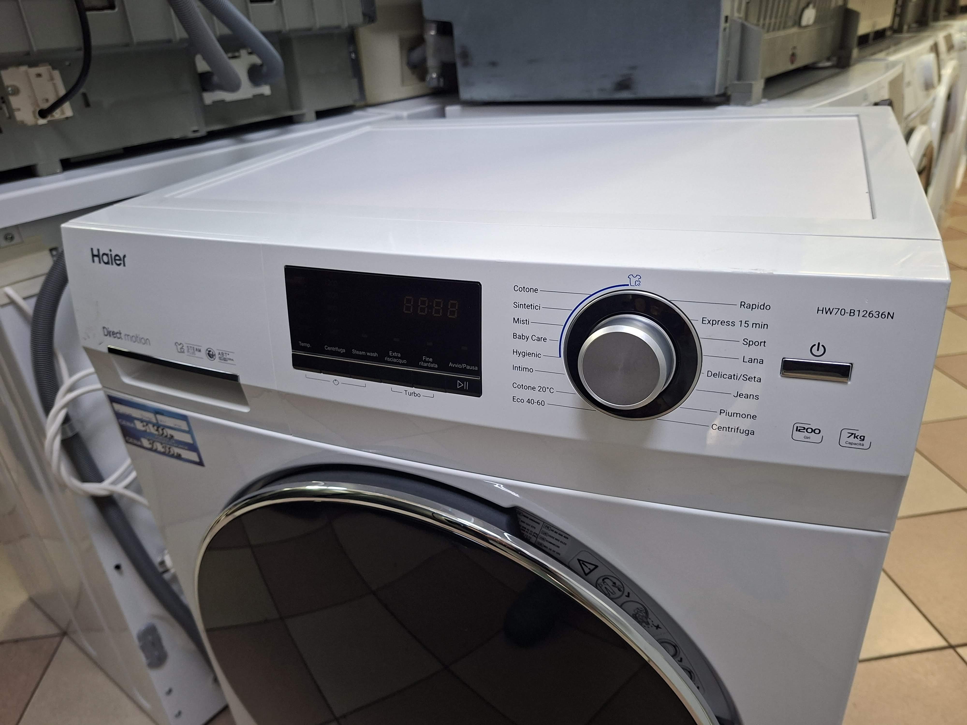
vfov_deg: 58.9
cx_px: 484
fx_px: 643
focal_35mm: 23
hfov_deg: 73.9
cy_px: 362
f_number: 1.8
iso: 250
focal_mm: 5.54
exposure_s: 1/50
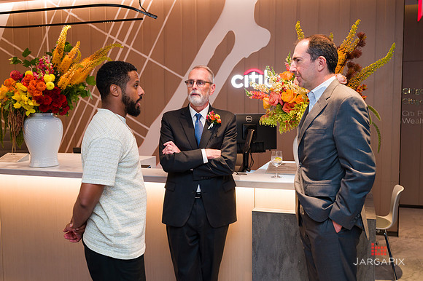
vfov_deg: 36.2
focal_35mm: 37
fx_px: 430
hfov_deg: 52.4
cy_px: 139
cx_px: 210
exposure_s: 1/160
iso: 800
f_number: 3.2
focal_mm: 34.5
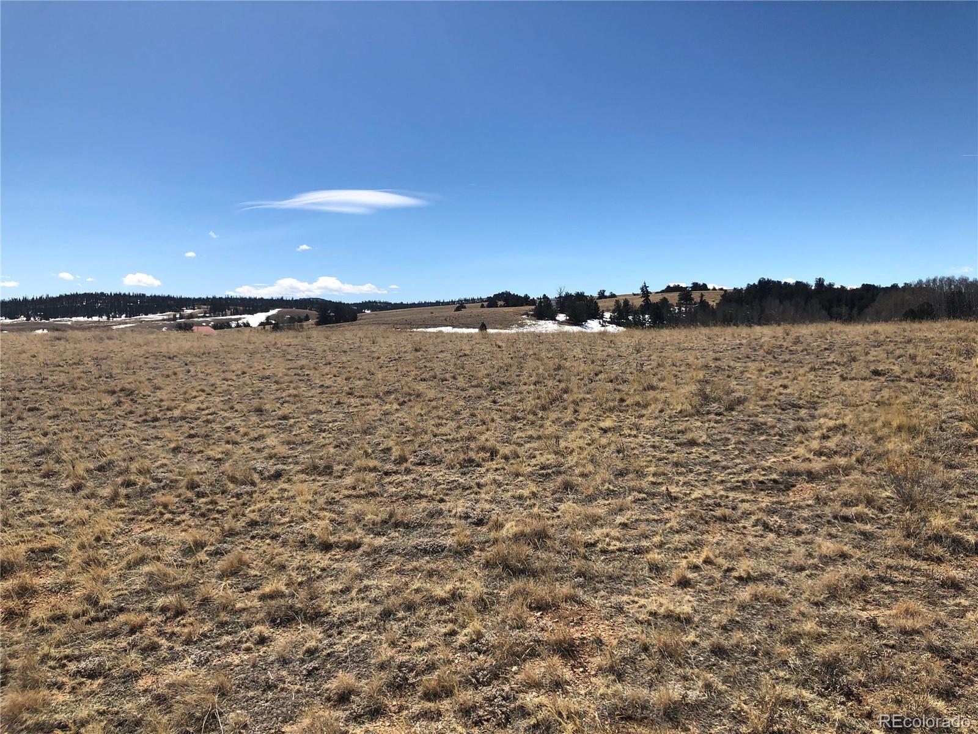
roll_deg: +1.6
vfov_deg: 49.7
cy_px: 367
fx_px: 791
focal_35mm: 28
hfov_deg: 63.4
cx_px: 489
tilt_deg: -5.4
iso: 20
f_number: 1.8
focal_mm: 3.99
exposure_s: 1/3205
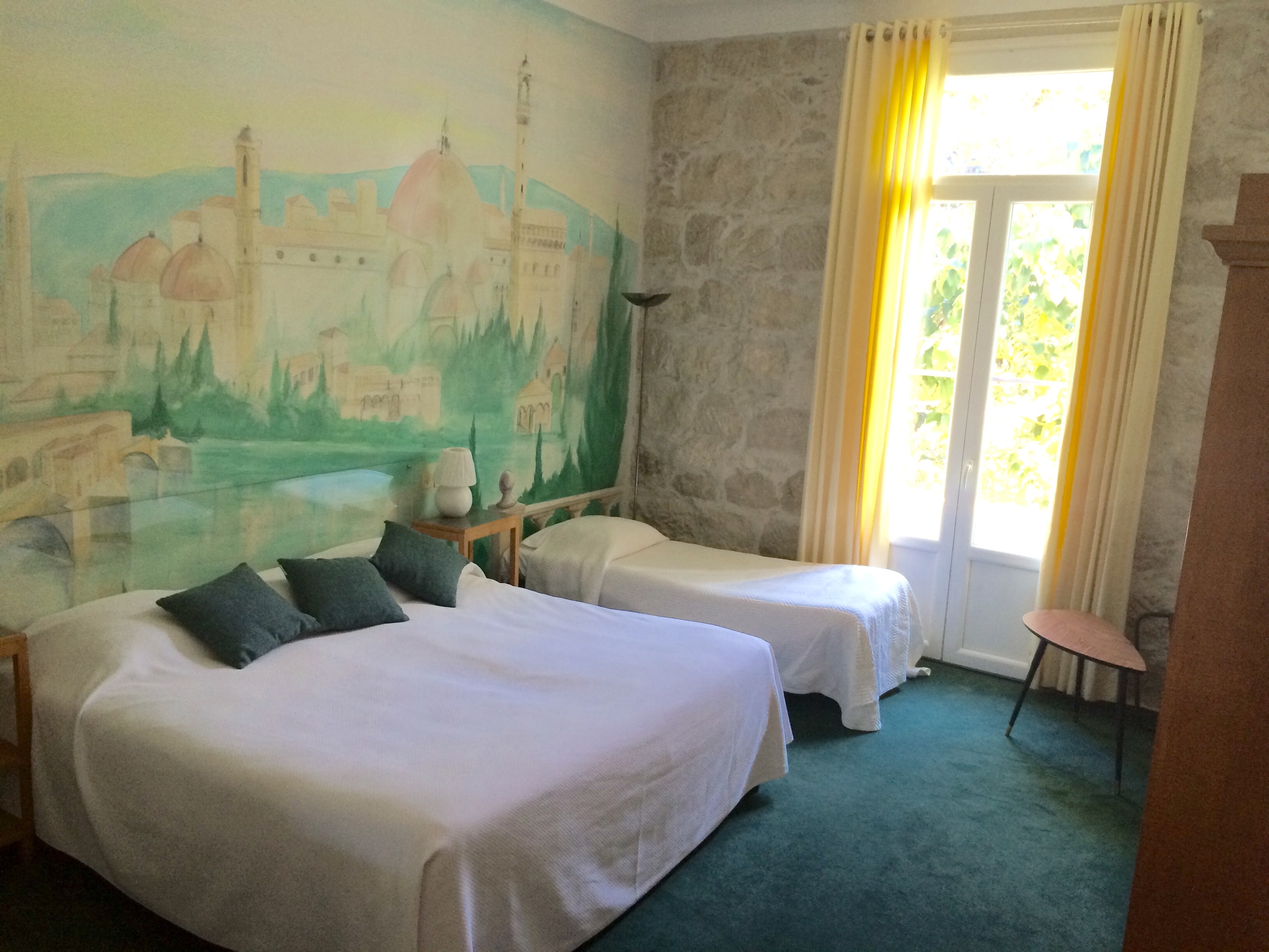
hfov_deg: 61.7
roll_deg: -4.4
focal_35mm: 29
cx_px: 634
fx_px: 1063
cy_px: 476
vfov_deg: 48.2
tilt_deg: -10.0
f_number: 2.2
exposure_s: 1/33
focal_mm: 4.15
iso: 125
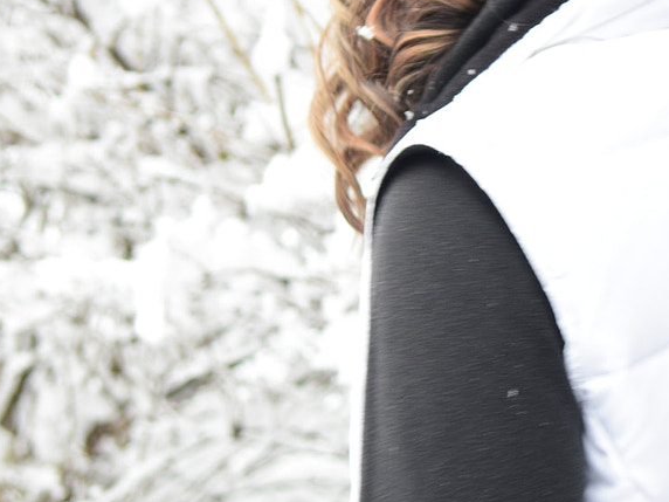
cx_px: 480
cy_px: 268
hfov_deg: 16.2
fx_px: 2338
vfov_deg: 12.2
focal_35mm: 121
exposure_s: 1/40
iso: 200
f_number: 2.8
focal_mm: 30
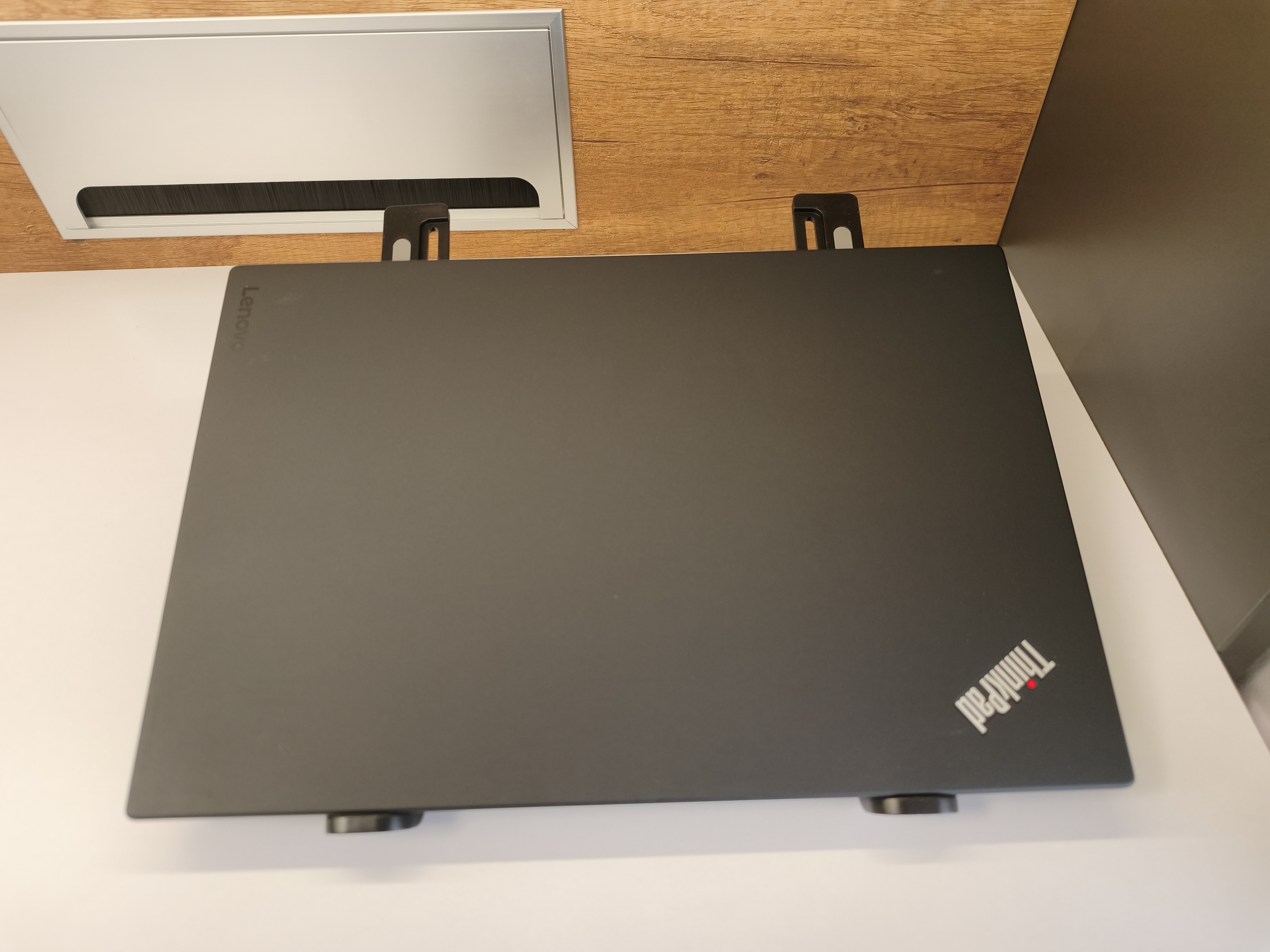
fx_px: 844
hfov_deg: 73.9
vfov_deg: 58.9
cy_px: 476
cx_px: 635
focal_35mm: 23
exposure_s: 1/99.9
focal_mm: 6.45
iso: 100
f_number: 1.62
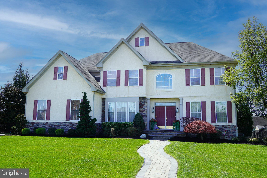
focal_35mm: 34
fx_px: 256
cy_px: 89
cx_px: 134
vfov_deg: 38.4
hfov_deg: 55.1
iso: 100
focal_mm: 23
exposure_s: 1/125
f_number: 8
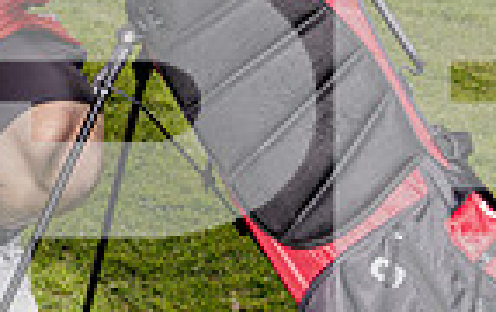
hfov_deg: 12.3
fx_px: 2235
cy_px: 151
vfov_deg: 8.0
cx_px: -149
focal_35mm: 165
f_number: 7.1
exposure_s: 1/250
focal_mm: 40
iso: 100
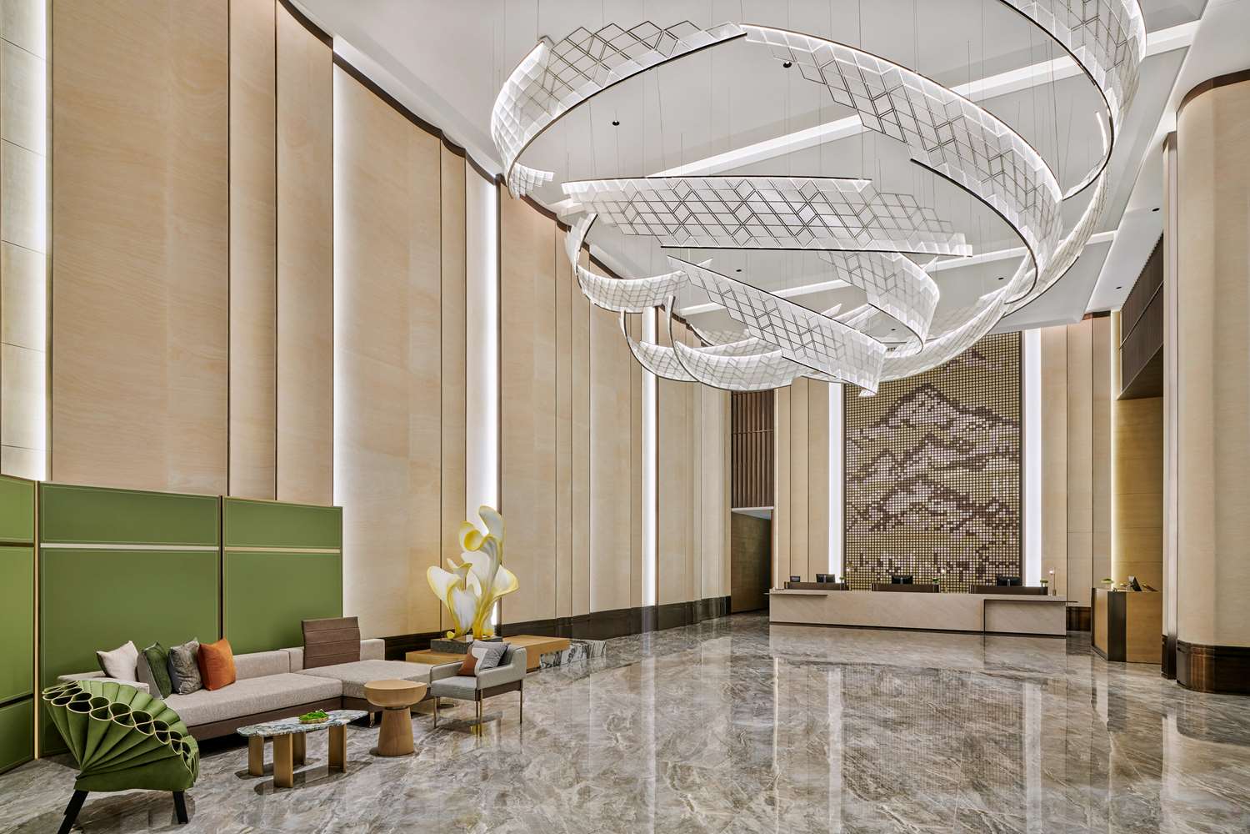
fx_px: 660
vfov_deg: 64.6
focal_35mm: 19
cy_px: 417
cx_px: 625
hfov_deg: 86.9
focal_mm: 19
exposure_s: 1
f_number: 11
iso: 64
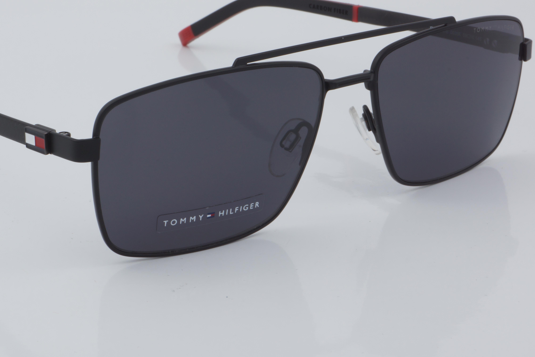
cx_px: 188
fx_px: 1471
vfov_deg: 13.8
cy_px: 137
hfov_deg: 20.6
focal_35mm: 99
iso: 100
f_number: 32
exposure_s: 1/4
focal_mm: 50
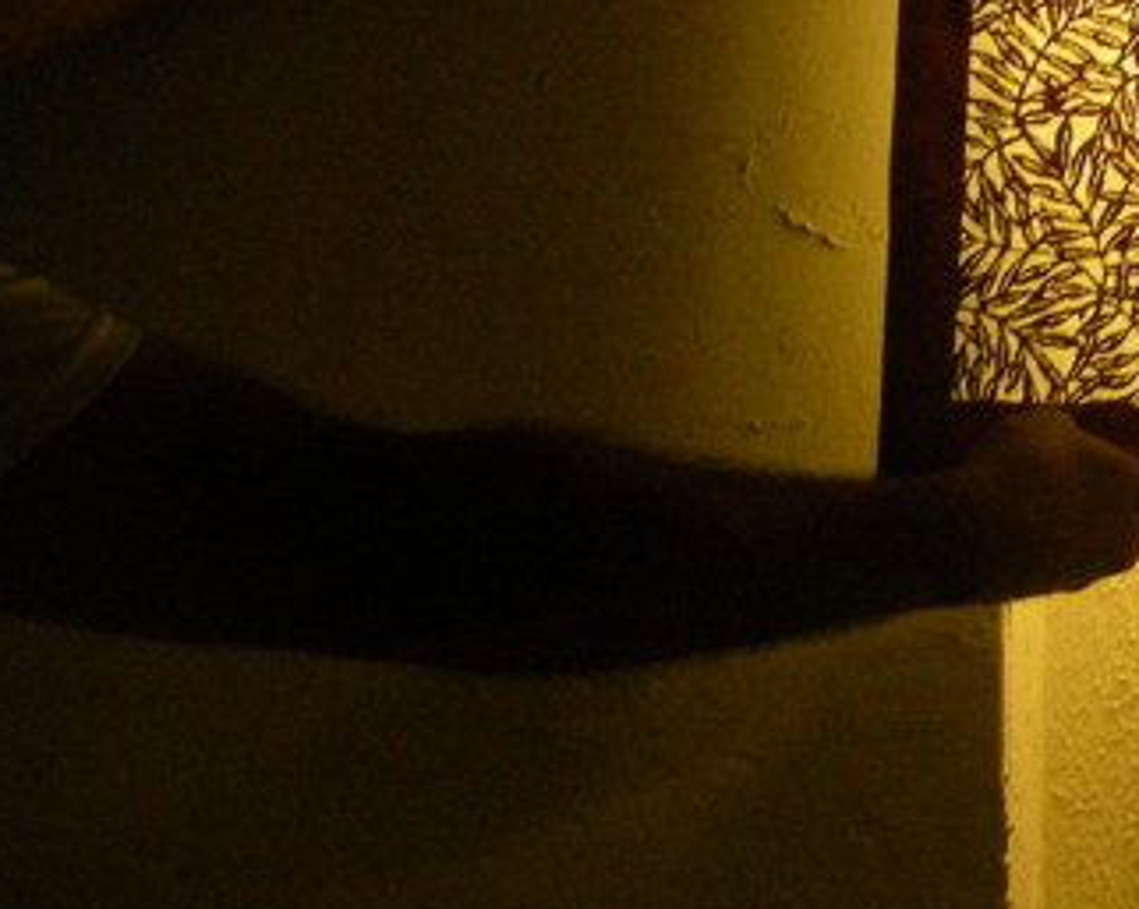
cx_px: 1369
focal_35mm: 153
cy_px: 265
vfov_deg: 10.1
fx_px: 5153
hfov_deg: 12.3
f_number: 3.7
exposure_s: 1/60
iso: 320
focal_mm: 10.5
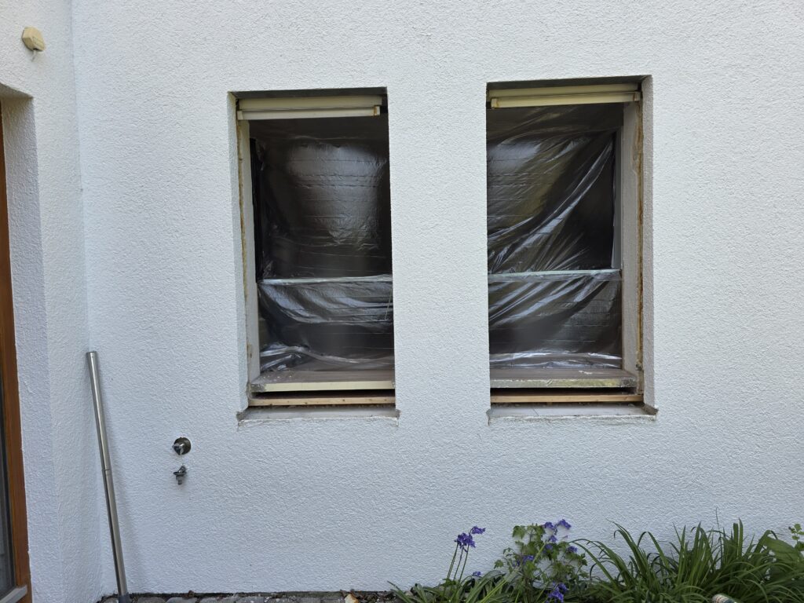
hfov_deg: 73.9
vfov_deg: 58.9
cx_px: 402
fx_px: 534
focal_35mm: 23
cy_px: 302
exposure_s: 1/359
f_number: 1.7
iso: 32
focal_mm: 6.3
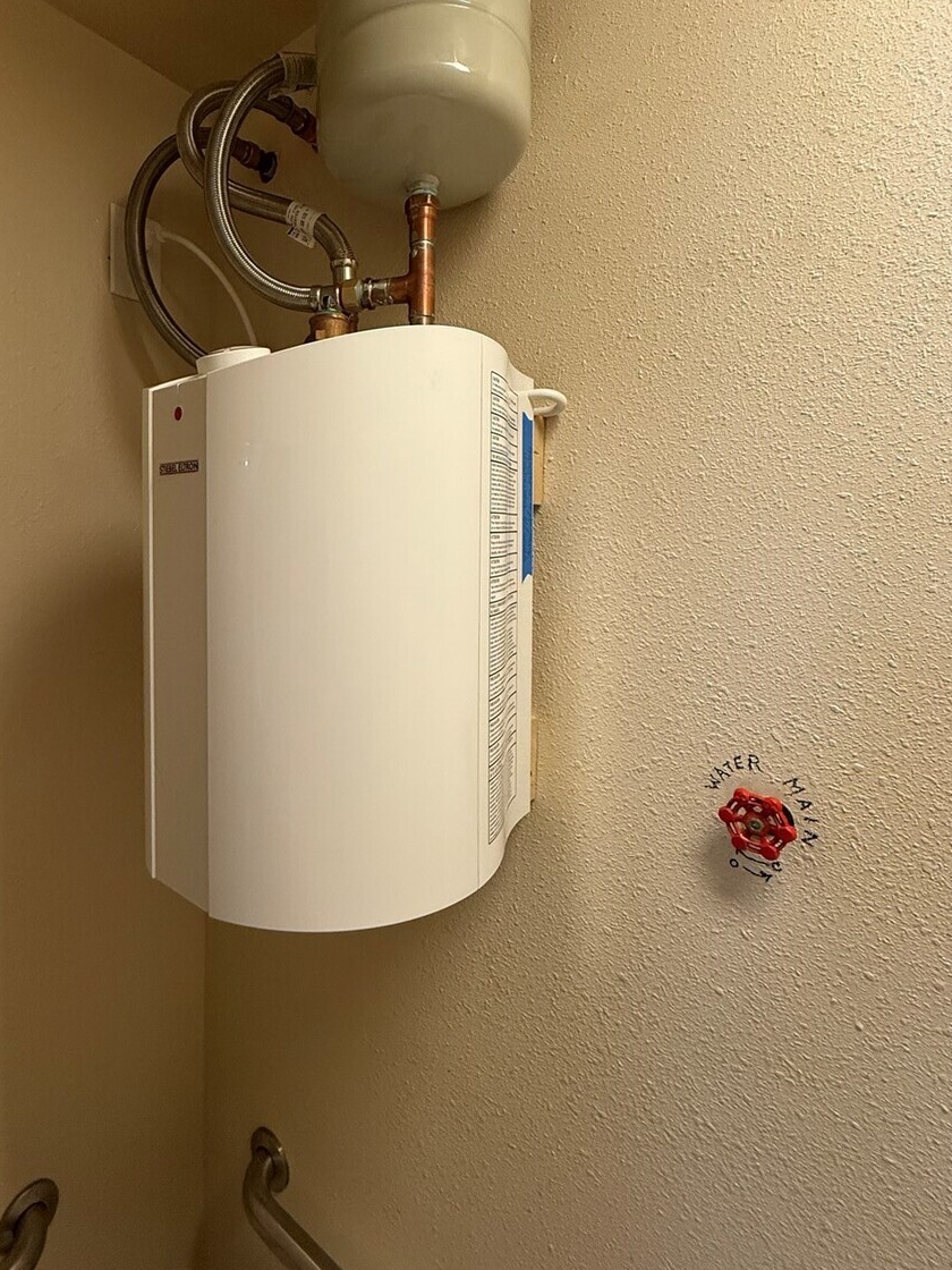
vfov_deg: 87.3
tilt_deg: -0.2
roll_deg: -0.6
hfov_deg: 70.4
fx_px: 660
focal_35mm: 18
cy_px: 550
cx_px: 354
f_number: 2.2
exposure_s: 1/120
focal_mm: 2.22
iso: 250
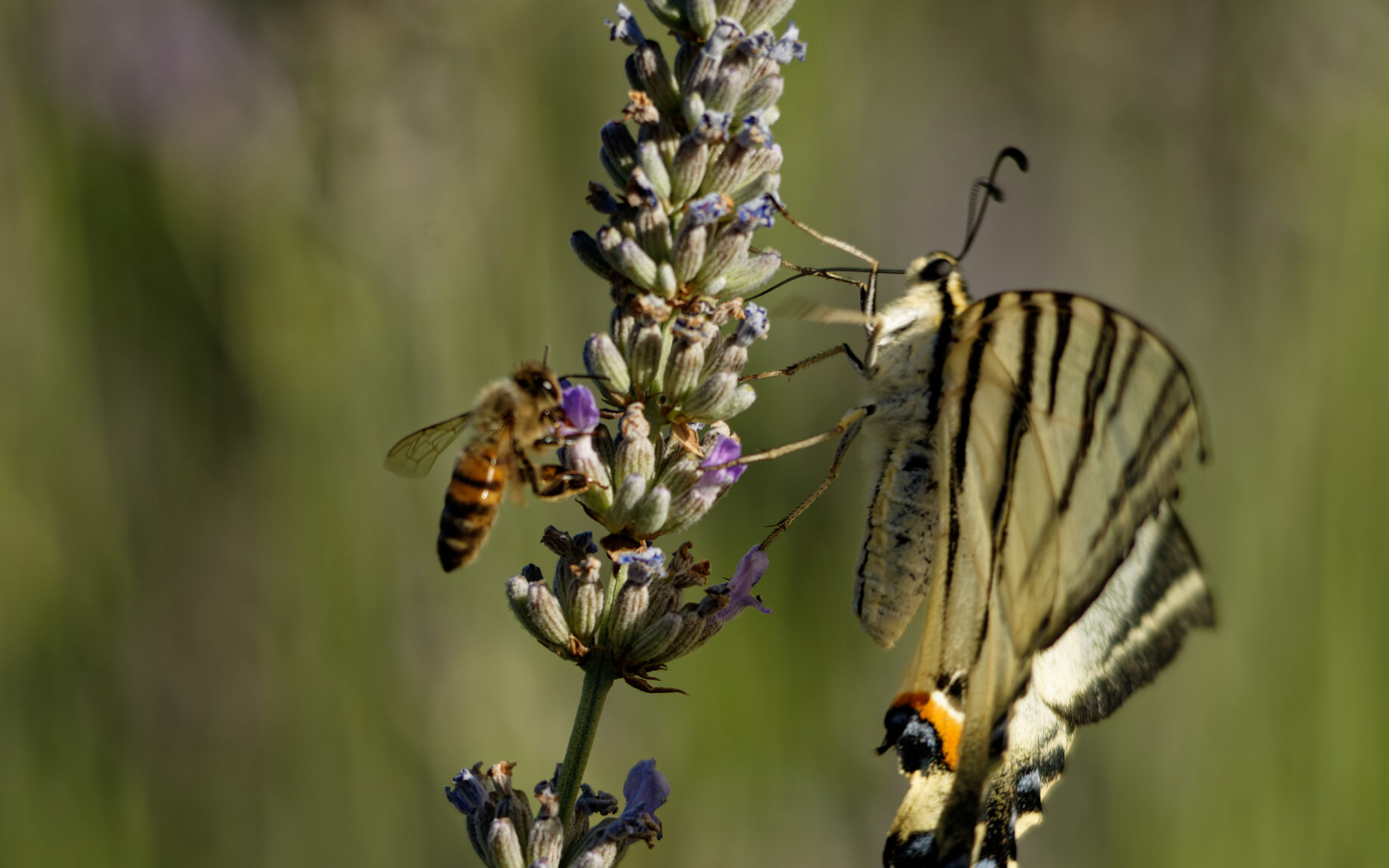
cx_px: 587
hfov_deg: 2.0
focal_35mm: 1063
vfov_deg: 1.2
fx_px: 40243
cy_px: 472
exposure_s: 1/400
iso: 100
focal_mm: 500
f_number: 6.3
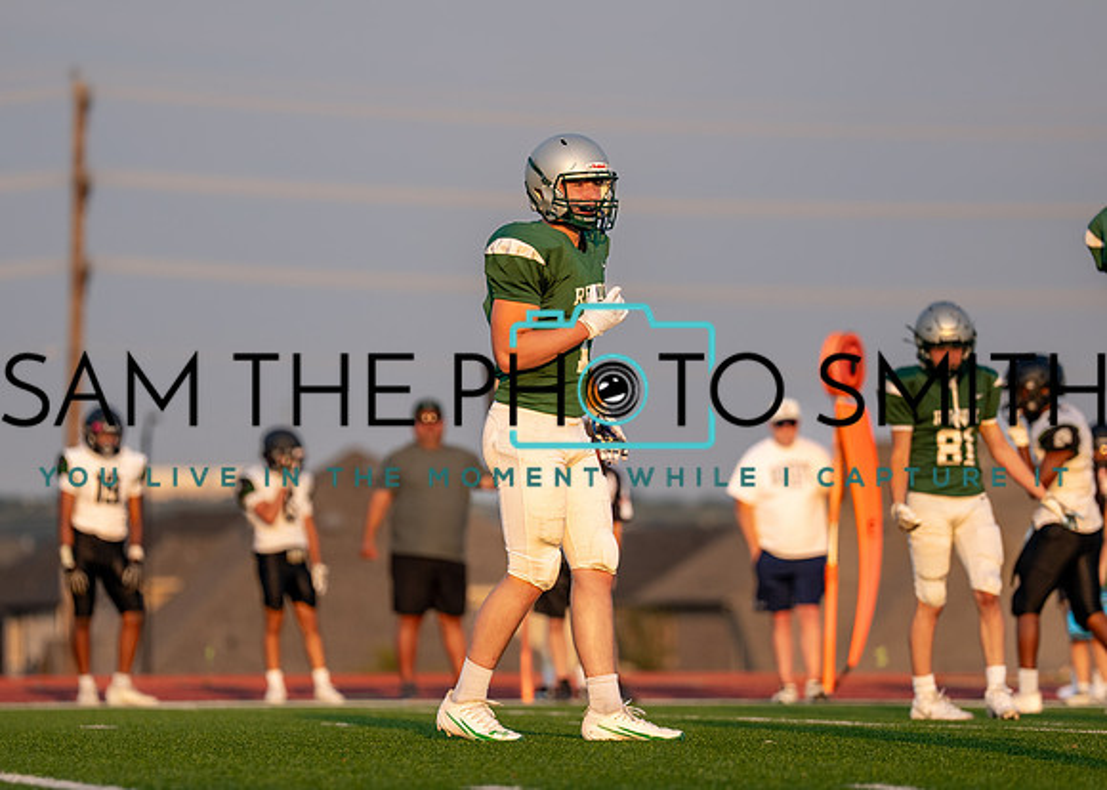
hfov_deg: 7.1
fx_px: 8946
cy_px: 418
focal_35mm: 285
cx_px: 525
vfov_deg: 5.1
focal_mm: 185
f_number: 2.8
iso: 400
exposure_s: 1/2500
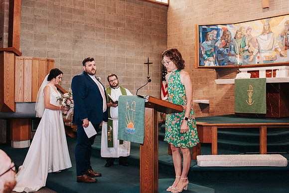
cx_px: 176
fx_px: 344
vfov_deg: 31.2
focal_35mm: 43
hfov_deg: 45.2
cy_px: 75
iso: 1000
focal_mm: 35
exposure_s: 1/125
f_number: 3.2
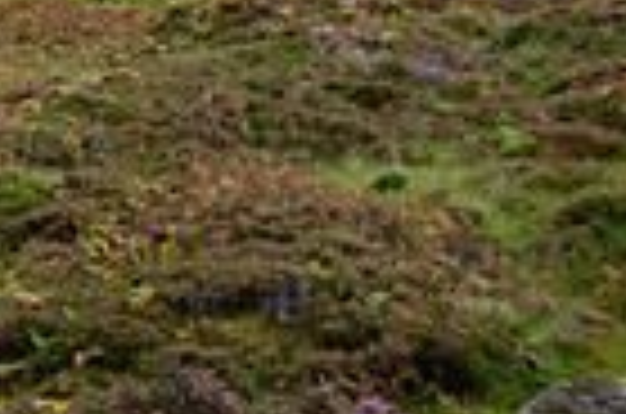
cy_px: 81
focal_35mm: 125
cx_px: -500
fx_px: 2169
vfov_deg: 10.9
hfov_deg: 14.5
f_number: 5
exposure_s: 1/320
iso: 200
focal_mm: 20
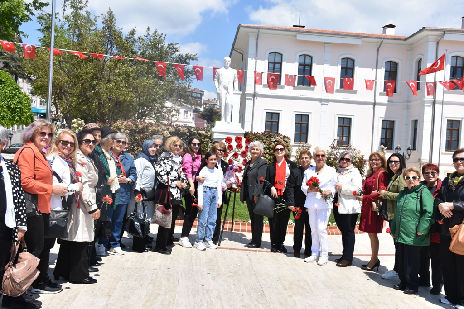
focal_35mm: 36
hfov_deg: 53.1
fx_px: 464
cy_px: 154
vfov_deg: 36.9
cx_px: 232
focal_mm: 24
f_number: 8
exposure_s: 1/500
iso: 125
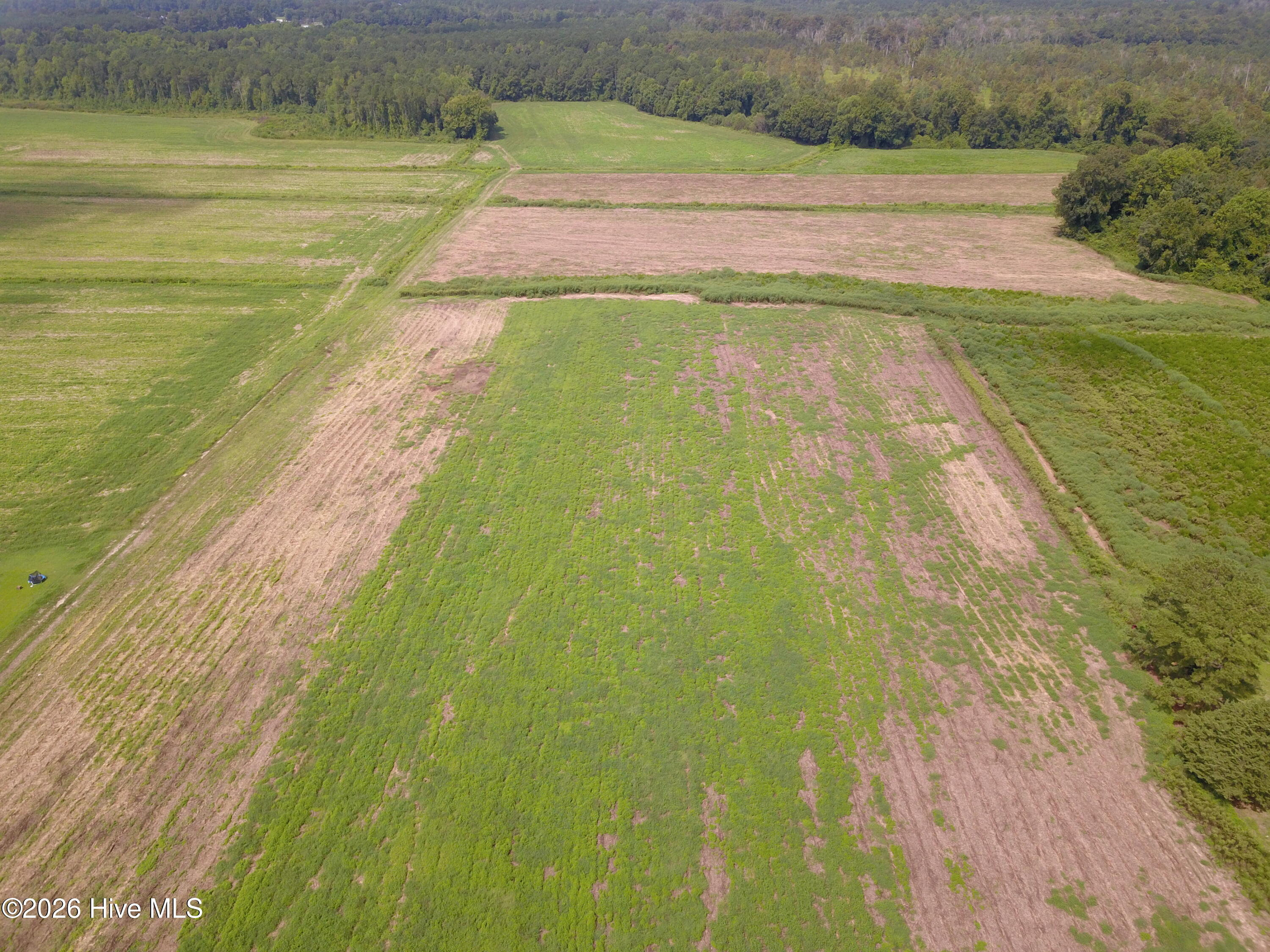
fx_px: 954
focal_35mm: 26
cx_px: 635
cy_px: 476
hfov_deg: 67.3
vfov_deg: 53.1
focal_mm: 4.73
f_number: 2.2
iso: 100
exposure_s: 1/826
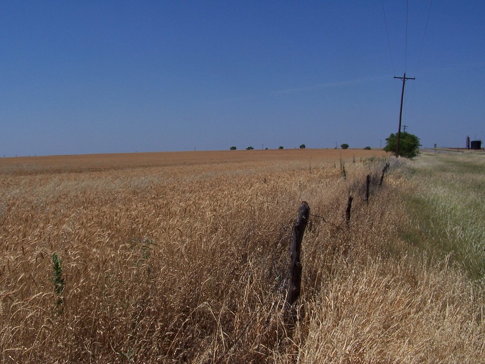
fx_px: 532
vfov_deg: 37.7
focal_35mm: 38
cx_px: 242
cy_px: 182
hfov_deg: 49.0
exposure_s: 1/1000
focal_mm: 6.3
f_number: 5.6
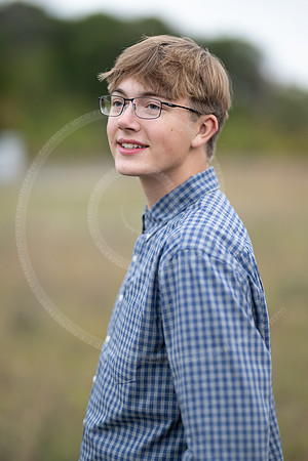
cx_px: 154
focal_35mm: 85
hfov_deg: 16.1
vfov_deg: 23.9
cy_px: 230
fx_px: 1091
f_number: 1.3
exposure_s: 1/400
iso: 500
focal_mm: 85
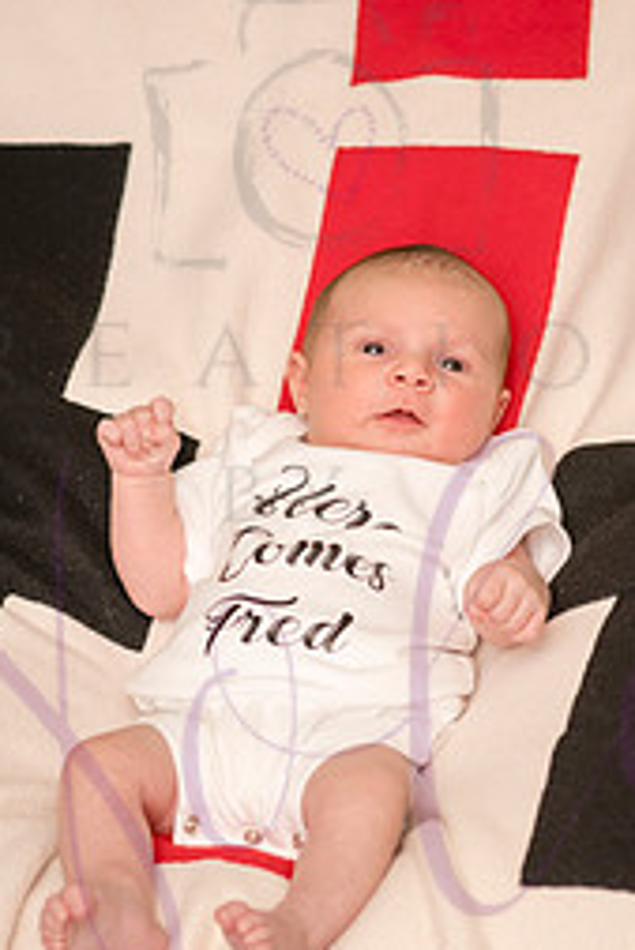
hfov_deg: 9.1
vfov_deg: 13.6
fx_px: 3989
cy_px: 488
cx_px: 334
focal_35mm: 151
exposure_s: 1/250
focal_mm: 85
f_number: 4
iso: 800
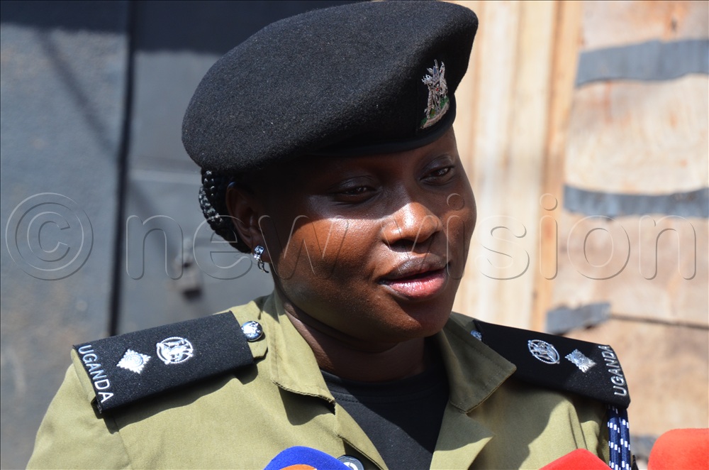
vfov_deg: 7.3
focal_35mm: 188
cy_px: 235
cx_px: 354
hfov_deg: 11.0
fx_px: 3684
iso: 400
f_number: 10
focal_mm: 125
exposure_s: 1/250
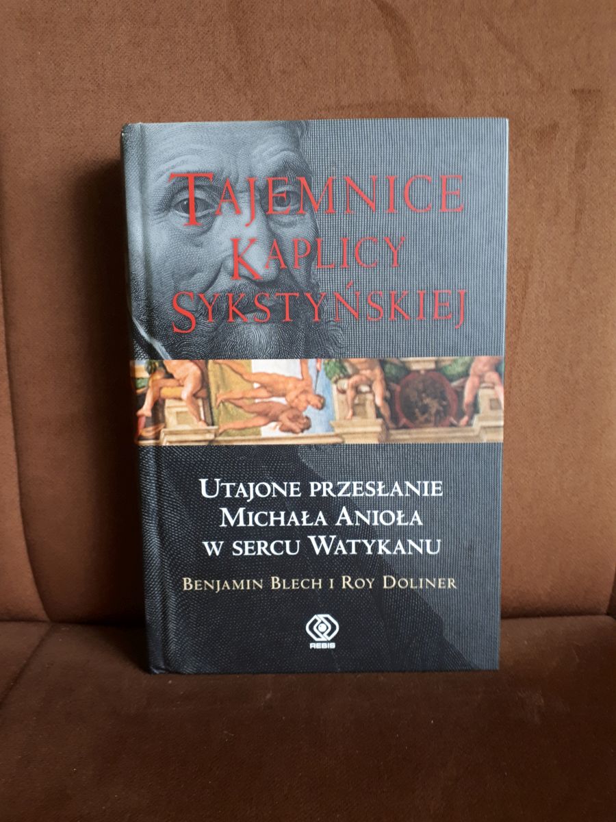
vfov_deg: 65.3
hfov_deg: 51.4
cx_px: 308
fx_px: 641
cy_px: 411
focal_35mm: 27
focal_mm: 3.6
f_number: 1.9
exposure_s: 1/25
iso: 200
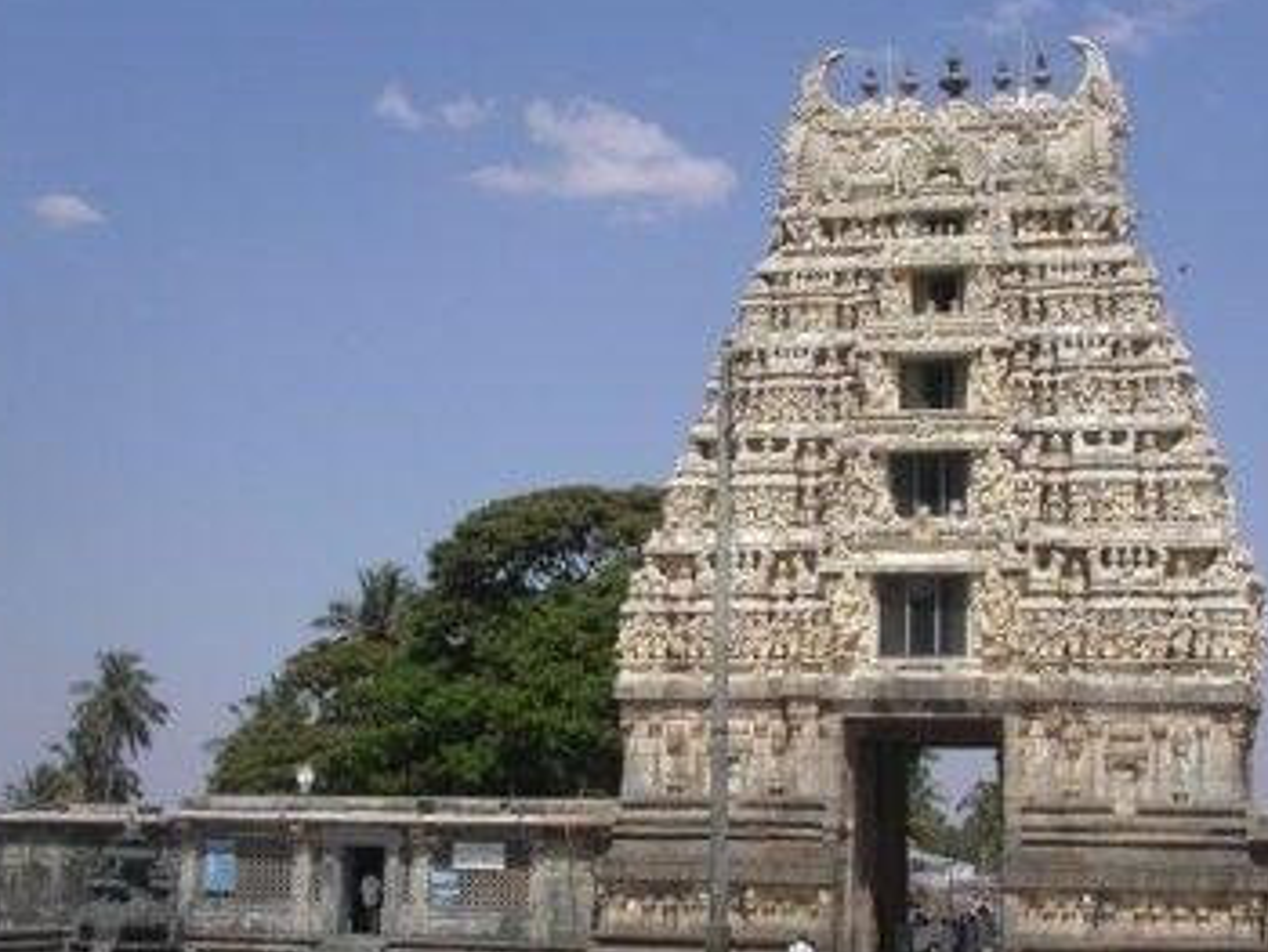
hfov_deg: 30.2
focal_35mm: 64
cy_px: 586
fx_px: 2346
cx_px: 703
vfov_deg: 22.9
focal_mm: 10.3
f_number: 8
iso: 100
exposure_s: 1/750
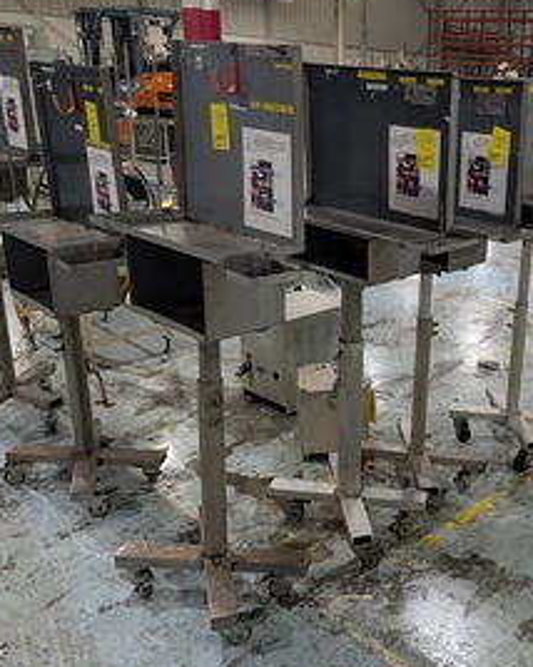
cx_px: 476
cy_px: 317
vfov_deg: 51.5
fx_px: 691
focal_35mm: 35
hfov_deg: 39.3
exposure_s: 1/563
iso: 446
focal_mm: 6.9
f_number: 1.68
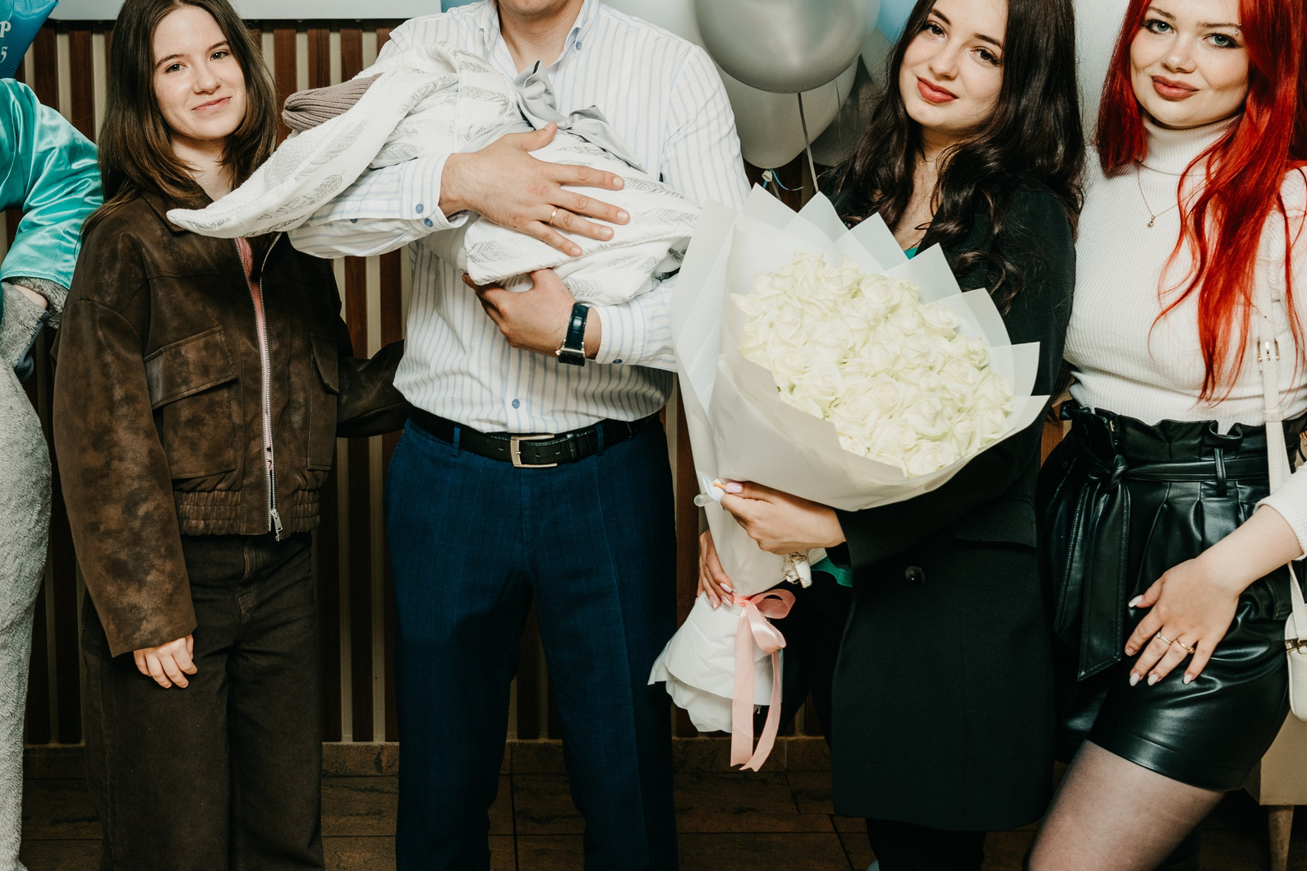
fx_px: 2141
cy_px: 284
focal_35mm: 59
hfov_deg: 33.7
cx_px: 449
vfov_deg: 22.9
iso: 200
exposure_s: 1/160
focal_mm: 36
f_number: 4
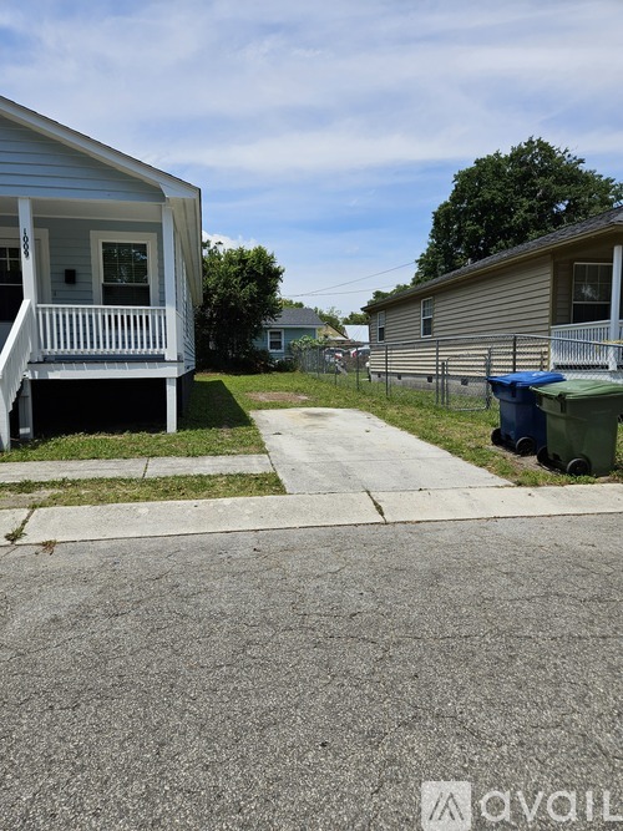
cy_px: 416
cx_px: 312
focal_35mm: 23
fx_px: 552
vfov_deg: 73.9
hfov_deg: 58.9
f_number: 1.8
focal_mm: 5.4
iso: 25
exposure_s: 1/2565
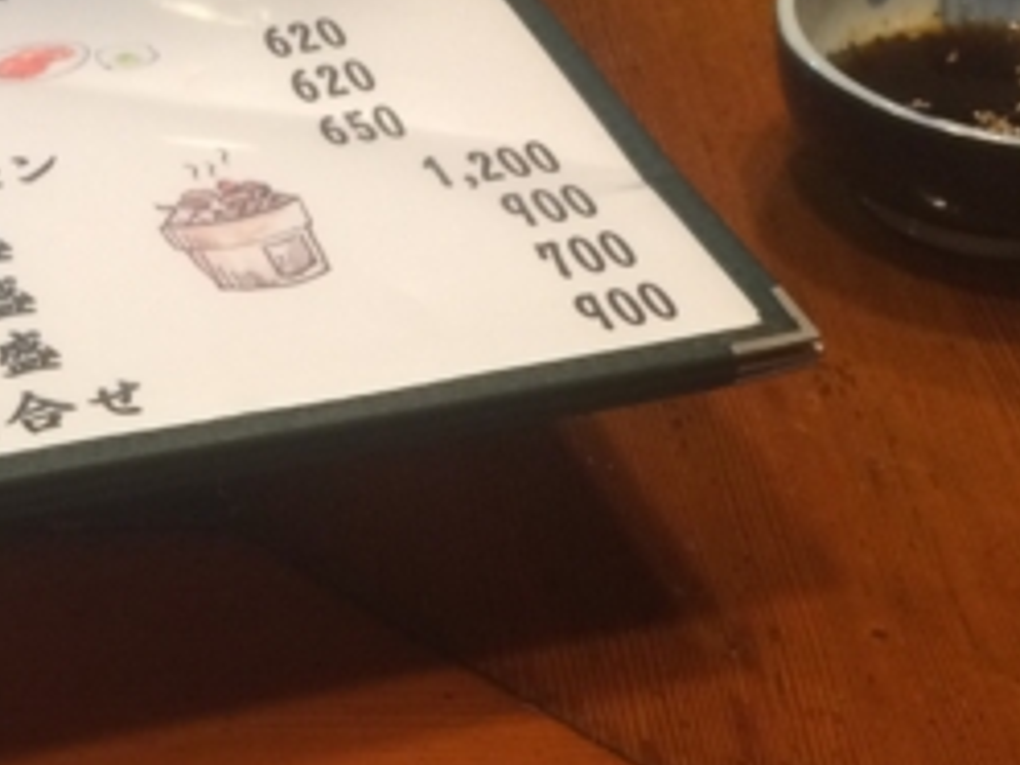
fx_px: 2416
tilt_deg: -45.8
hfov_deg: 23.3
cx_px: 119
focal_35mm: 82
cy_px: 759
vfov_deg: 17.6
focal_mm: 4.15
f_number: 2.2
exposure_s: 1/30
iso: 160
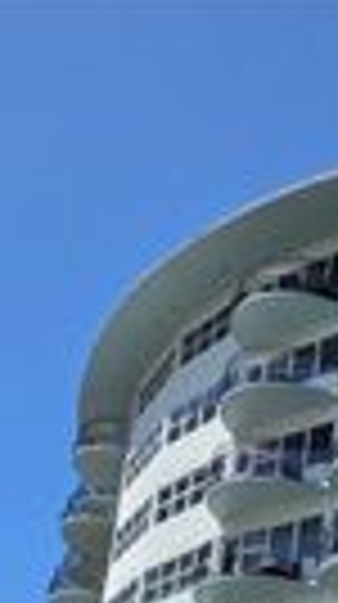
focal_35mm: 53
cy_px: 830
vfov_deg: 29.4
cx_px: 757
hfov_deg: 15.5
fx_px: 848
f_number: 1.9
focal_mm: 2.2
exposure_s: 1/2082
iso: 32
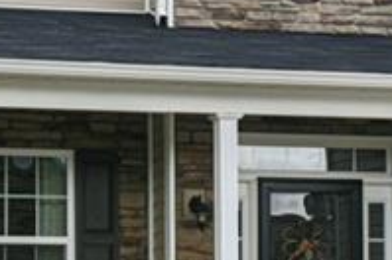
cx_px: 323
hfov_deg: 12.4
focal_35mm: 165
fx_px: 1794
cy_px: 32
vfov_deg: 8.3
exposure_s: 1/320
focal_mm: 32
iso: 400
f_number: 9
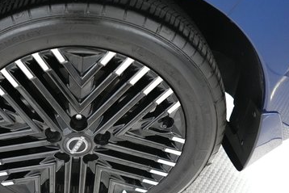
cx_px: 77
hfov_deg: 38.7
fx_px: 402
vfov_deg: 26.9
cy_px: 124
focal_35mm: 50
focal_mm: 28
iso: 8000
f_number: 2.8
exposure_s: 1/250
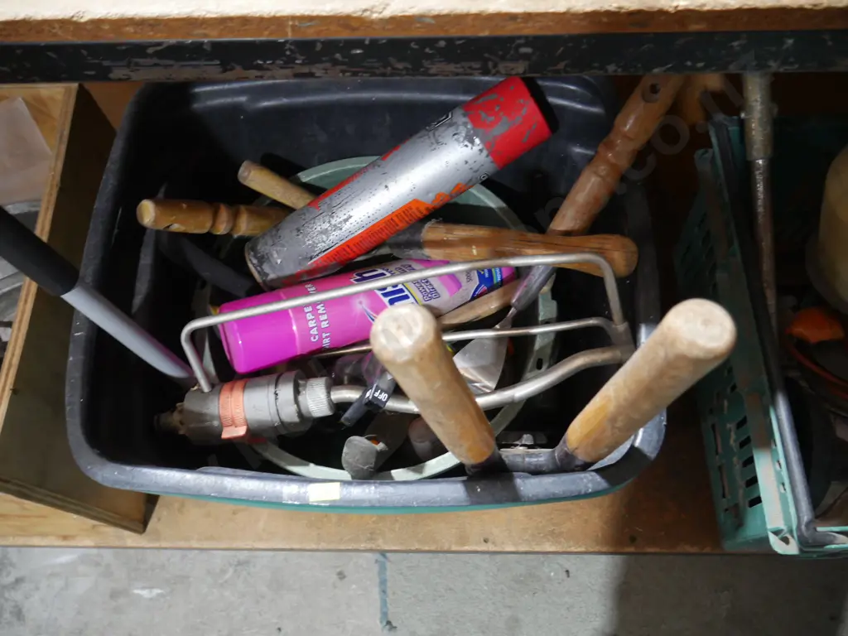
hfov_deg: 63.4
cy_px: 318
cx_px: 424
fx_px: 686
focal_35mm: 28
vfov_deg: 49.7
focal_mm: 14
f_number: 3.5
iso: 1250
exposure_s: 1/60
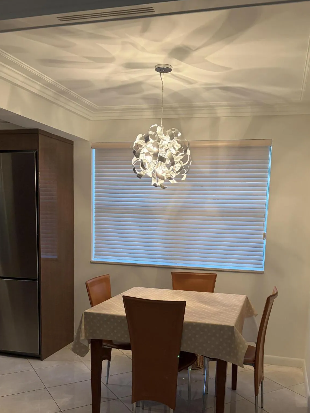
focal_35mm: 34
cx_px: 167
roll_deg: -1.8
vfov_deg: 53.3
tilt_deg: -7.3
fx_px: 406
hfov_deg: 41.8
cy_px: 261
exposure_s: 1/120
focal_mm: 5.96
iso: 200
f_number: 1.6
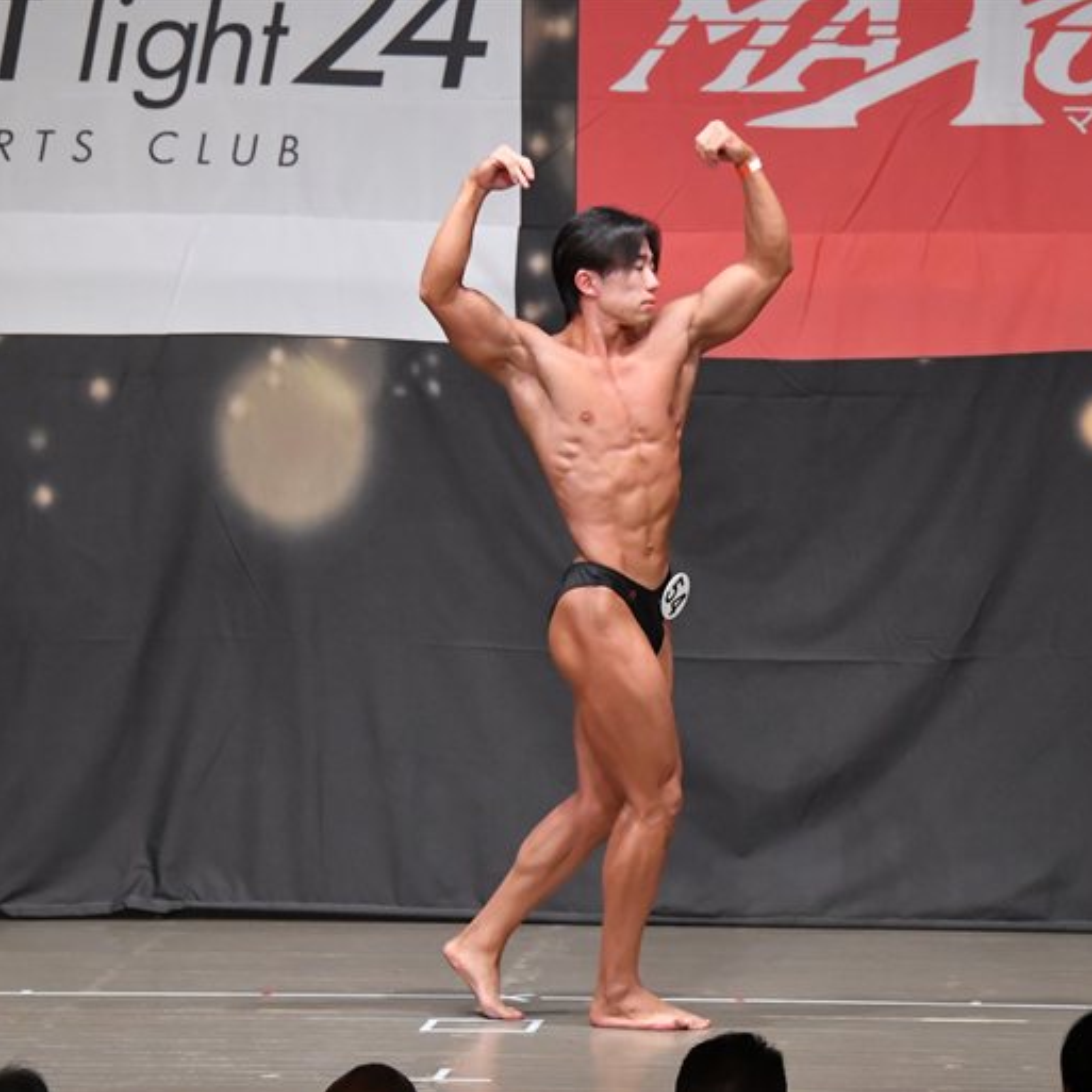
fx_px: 8566
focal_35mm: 240
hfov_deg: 7.3
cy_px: 547
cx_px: 614
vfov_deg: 7.3
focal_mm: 125
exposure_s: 1/400
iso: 6400
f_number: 5.6
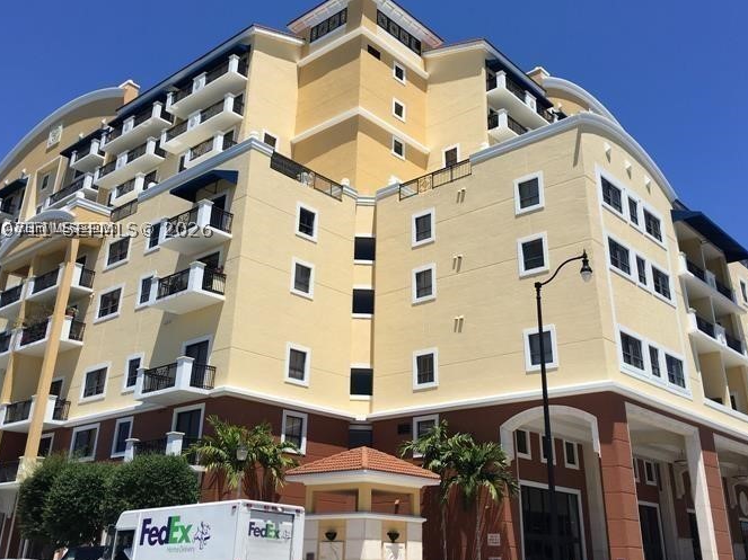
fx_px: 756
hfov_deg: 52.6
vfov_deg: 40.5
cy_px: 229
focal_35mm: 35
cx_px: 386
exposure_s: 1/1672
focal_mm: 4.15
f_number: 2.2
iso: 25
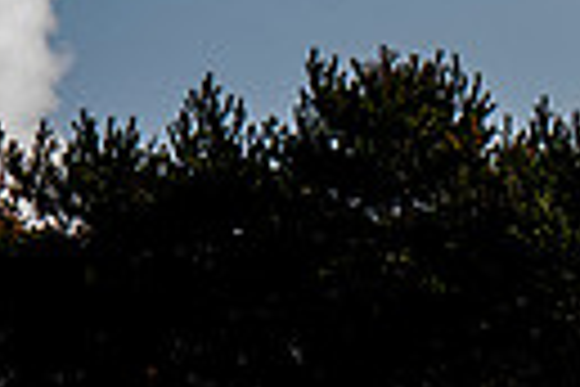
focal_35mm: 629
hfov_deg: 3.3
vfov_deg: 2.2
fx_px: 10133
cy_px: 839
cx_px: 1030
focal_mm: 140
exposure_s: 1/2500
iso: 800
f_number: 5.6
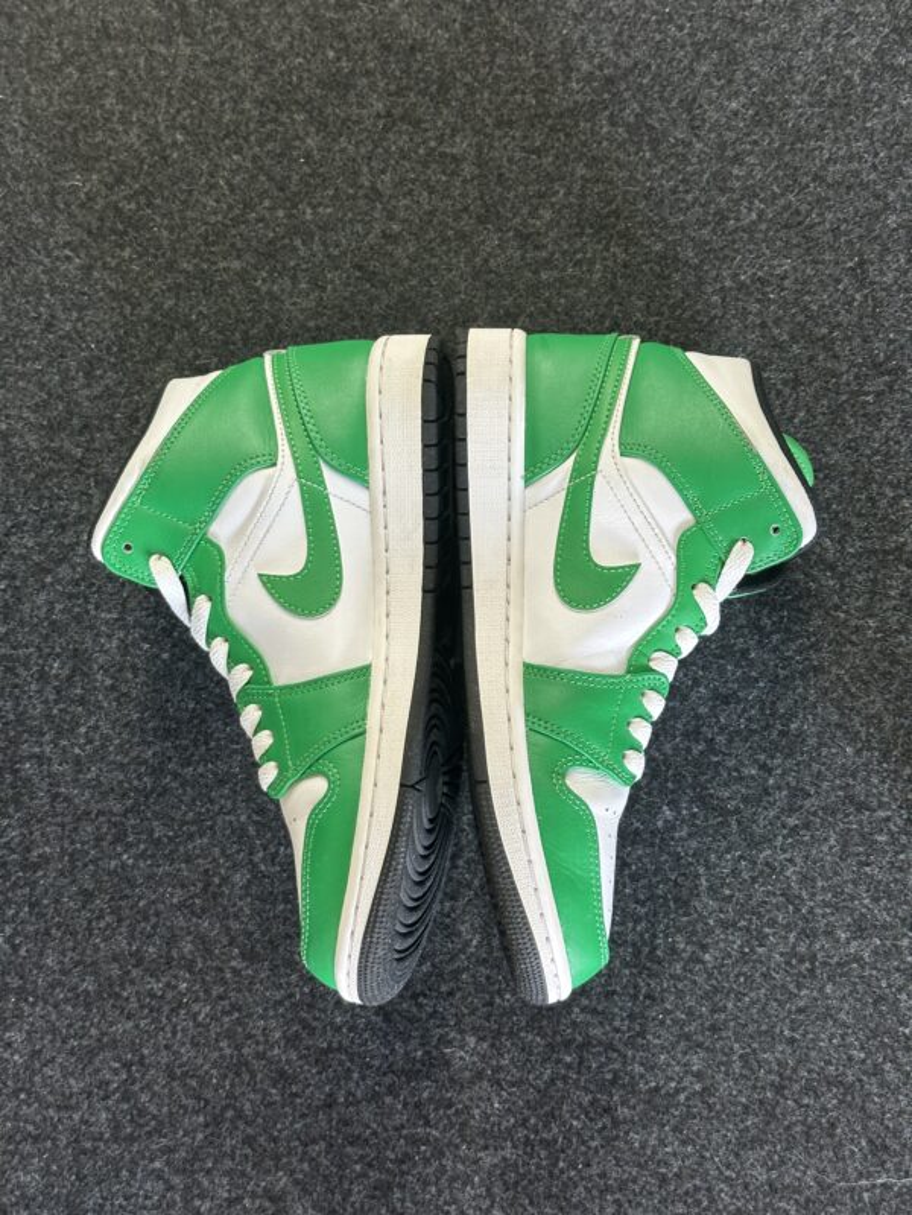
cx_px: 456
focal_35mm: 48
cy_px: 608
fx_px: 1685
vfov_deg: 39.6
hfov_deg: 30.3
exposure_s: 1/50
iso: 200
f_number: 1.78
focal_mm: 6.86
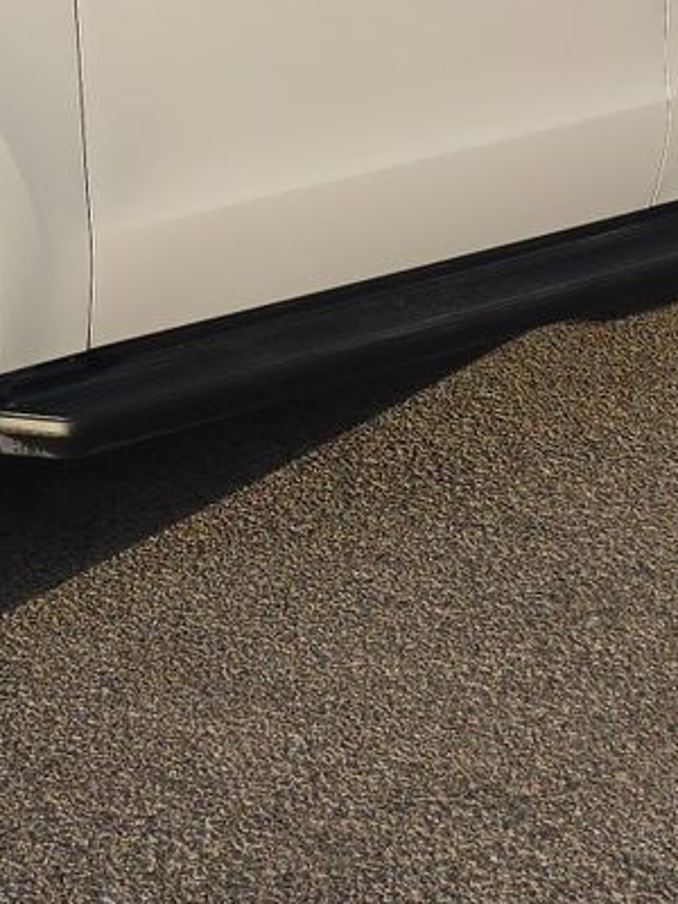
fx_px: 2403
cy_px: -104
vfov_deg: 20.3
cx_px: -25
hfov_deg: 15.7
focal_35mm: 92
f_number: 1.4
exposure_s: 1/2881
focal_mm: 6.5
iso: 63
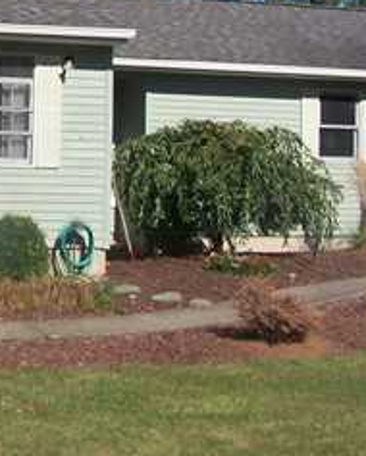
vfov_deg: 18.9
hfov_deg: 14.9
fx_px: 1352
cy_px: 71
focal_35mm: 100
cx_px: -75
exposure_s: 1/500
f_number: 5.6
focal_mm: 6.3
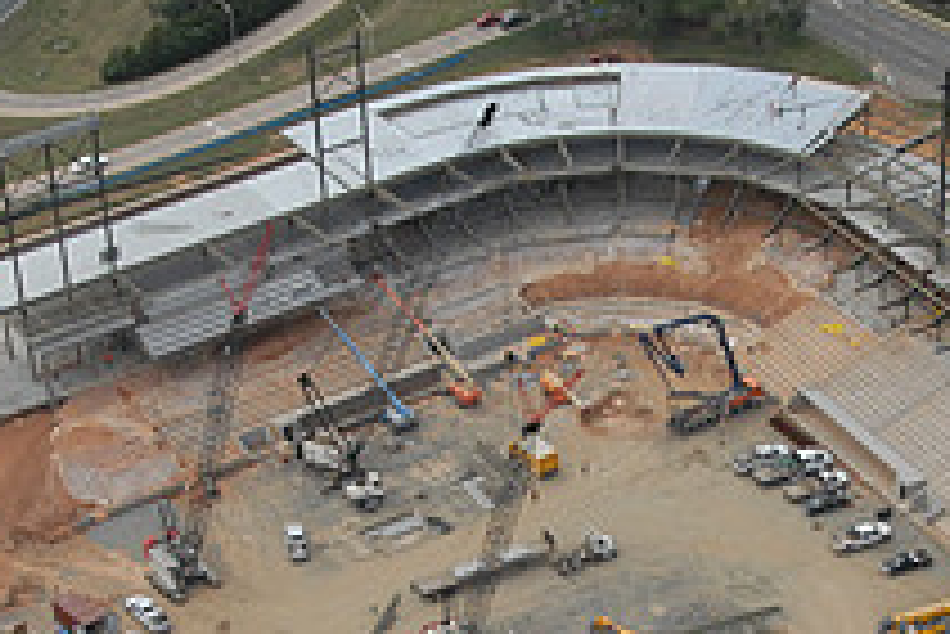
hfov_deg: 20.6
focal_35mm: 99
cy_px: 688
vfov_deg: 13.6
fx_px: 2614
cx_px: 590
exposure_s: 1/640
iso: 400
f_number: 10
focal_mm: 24
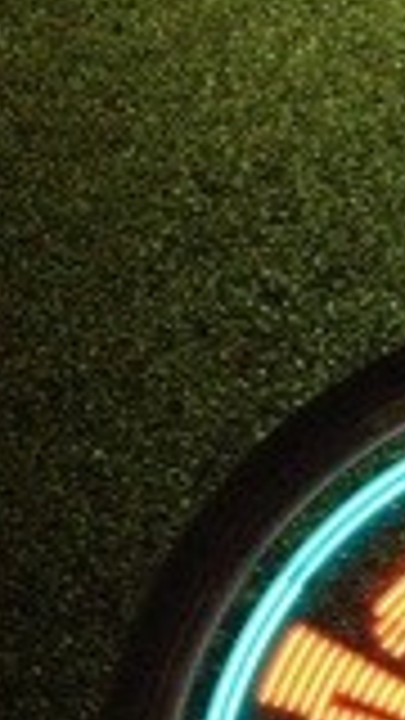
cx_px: 724
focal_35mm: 119
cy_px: 731
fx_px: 2272
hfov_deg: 9.7
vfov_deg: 17.6
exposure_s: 1/15
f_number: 2.4
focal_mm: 4.28
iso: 800
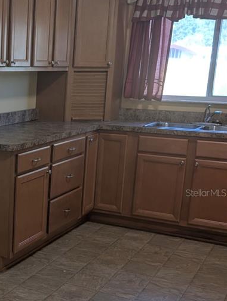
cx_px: -42
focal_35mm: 57
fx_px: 497
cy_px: 193
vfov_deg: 33.5
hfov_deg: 23.6
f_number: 1.68
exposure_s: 1/120
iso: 141
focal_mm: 6.9
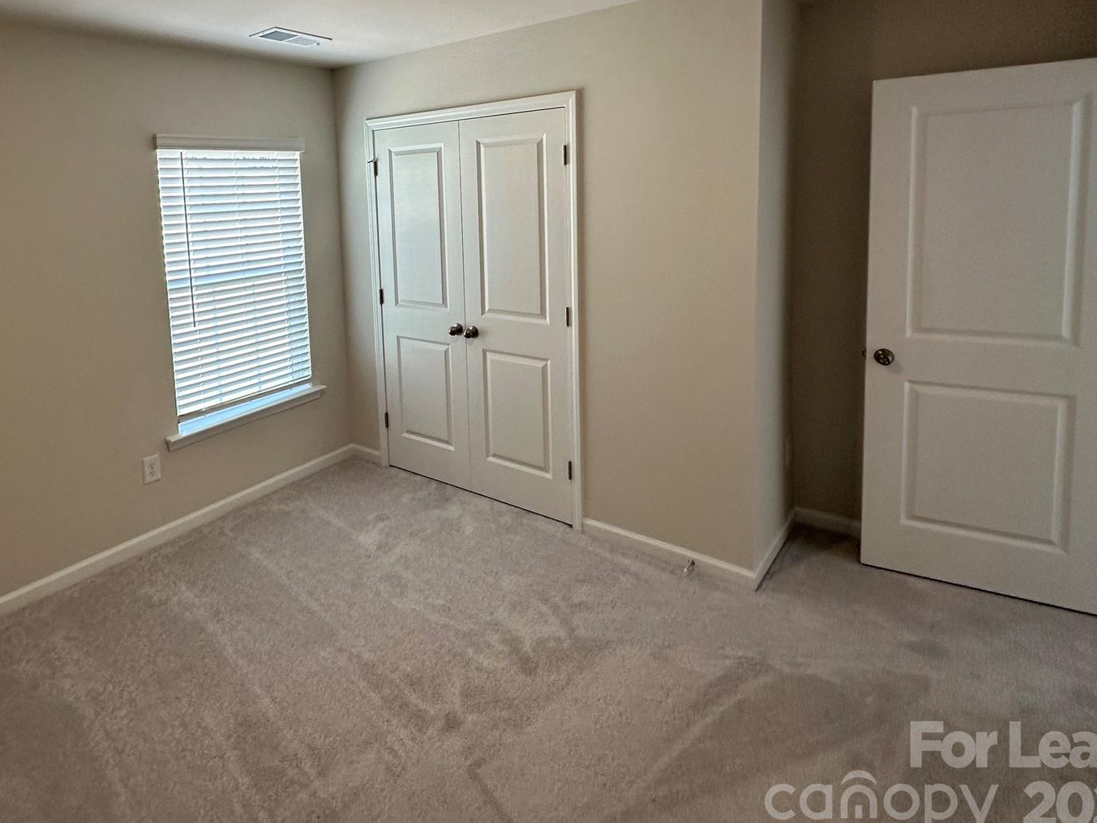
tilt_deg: -4.3
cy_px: 255
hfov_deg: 77.2
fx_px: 666
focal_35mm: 21
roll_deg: +1.9
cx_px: 396
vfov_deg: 61.4
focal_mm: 2.22
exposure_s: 1/120
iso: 125
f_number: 2.2
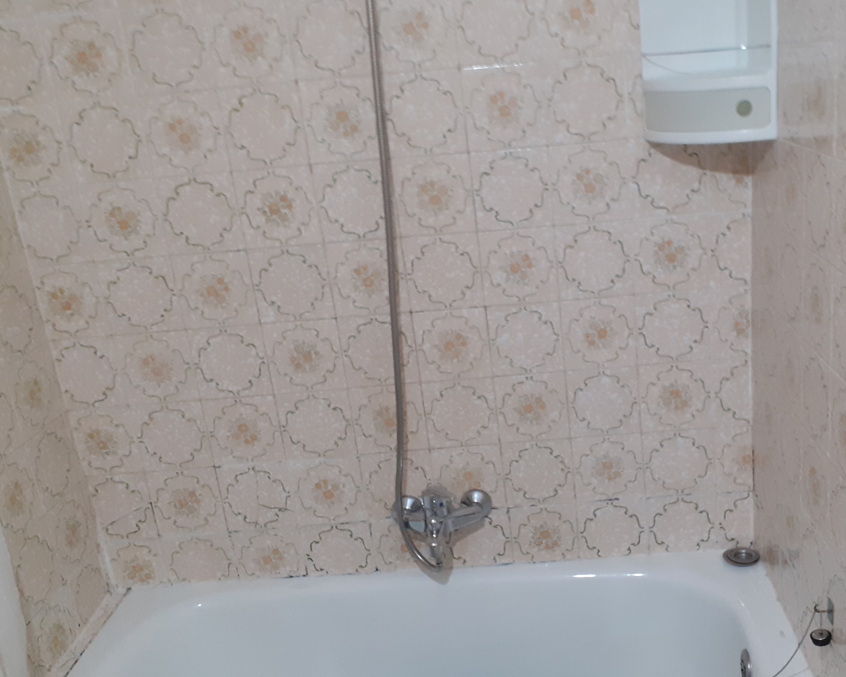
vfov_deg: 40.0
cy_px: 392
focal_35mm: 37
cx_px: 538
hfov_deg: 48.5
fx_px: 926
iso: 200
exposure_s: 1/25
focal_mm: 3.6
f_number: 1.9
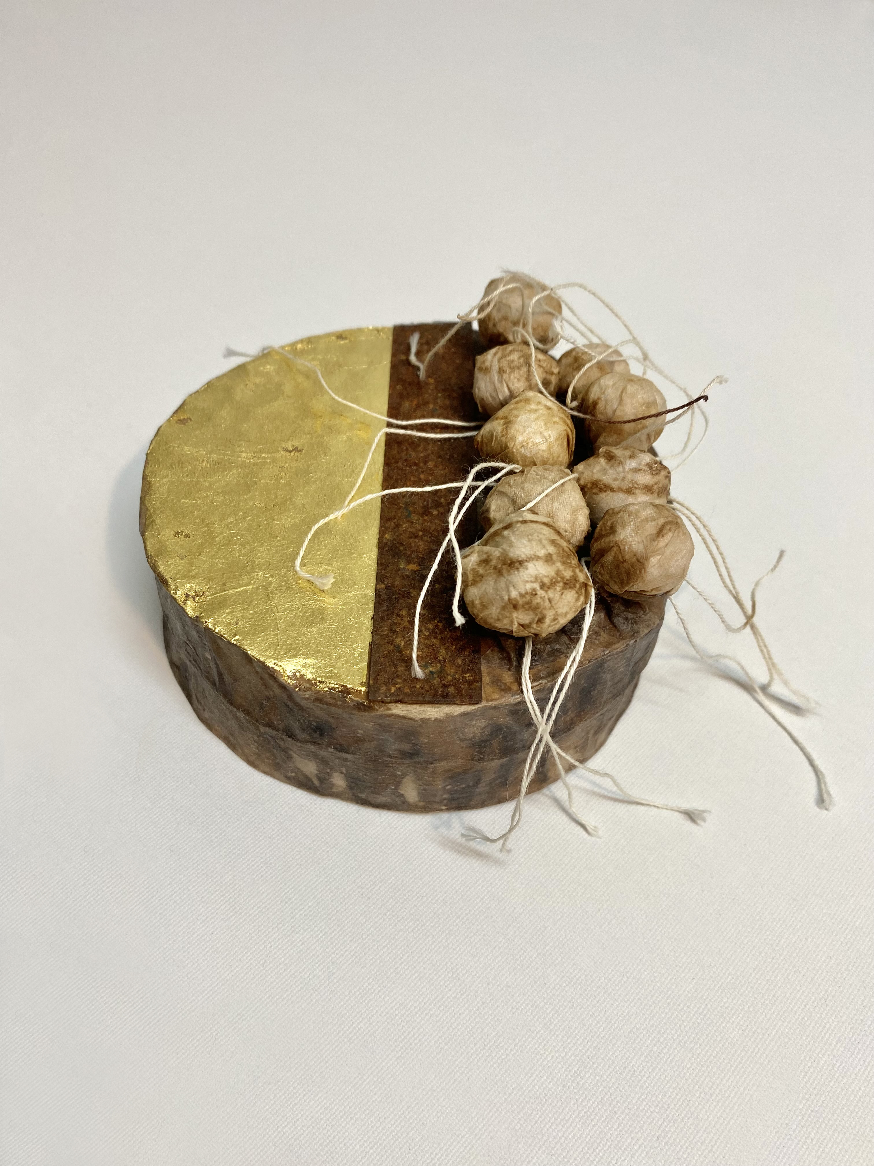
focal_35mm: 26
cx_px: 437
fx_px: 875
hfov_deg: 53.1
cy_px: 583
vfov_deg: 67.3
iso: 80
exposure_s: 1/50
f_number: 1.8
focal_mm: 4.25
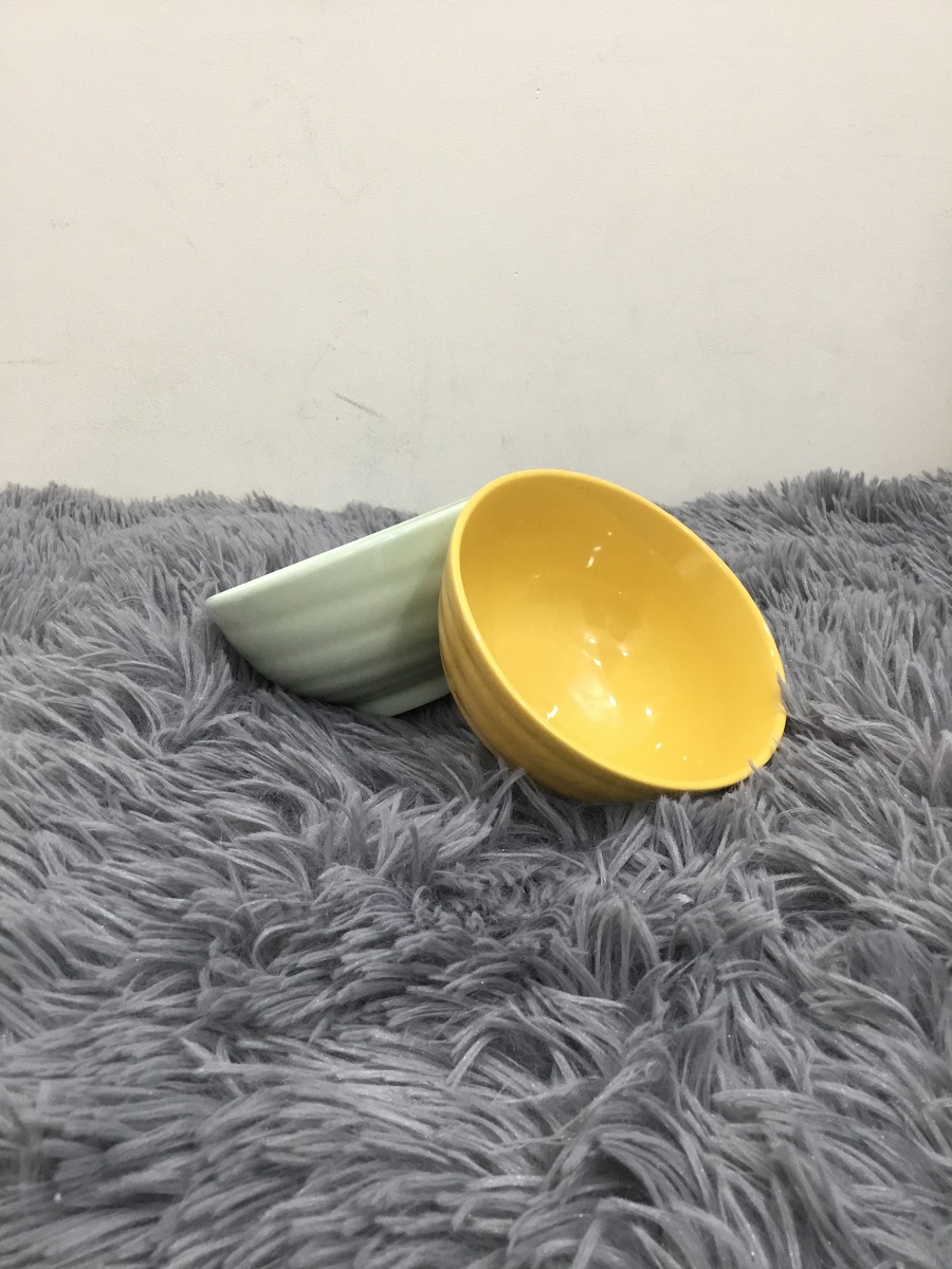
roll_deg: +1.0
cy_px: 634
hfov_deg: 45.4
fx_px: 1137
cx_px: 476
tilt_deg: -22.4
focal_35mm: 31
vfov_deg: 58.4
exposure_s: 1/33
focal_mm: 3.3
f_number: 2.4
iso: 100
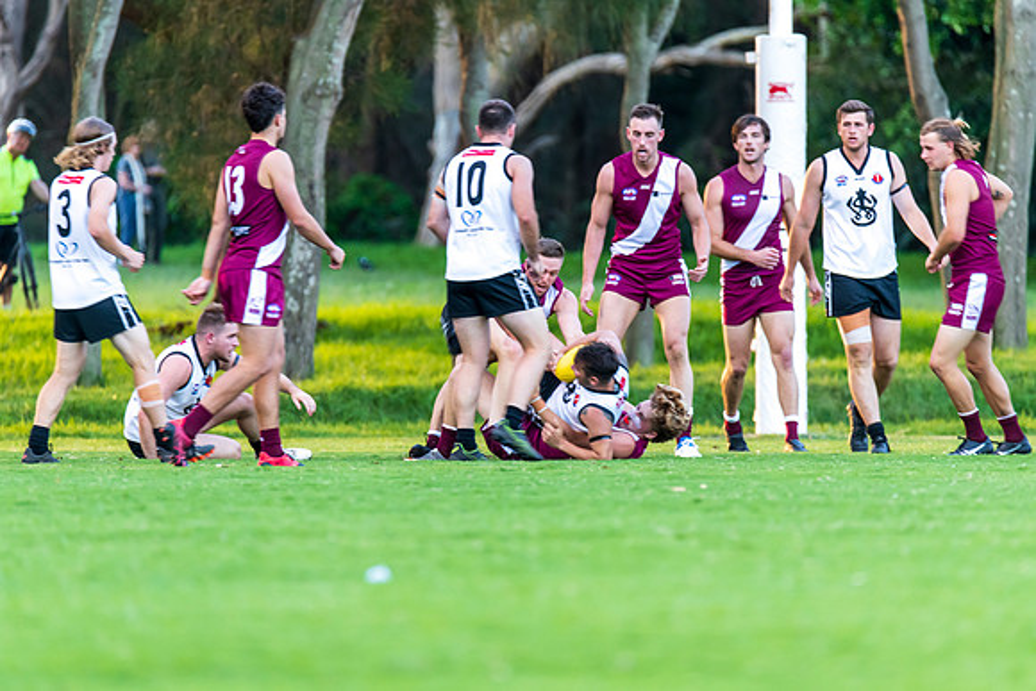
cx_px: 501
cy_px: 345
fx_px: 15254
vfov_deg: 2.6
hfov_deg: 3.9
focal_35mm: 530
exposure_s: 1/160
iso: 1600
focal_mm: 500
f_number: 6.3
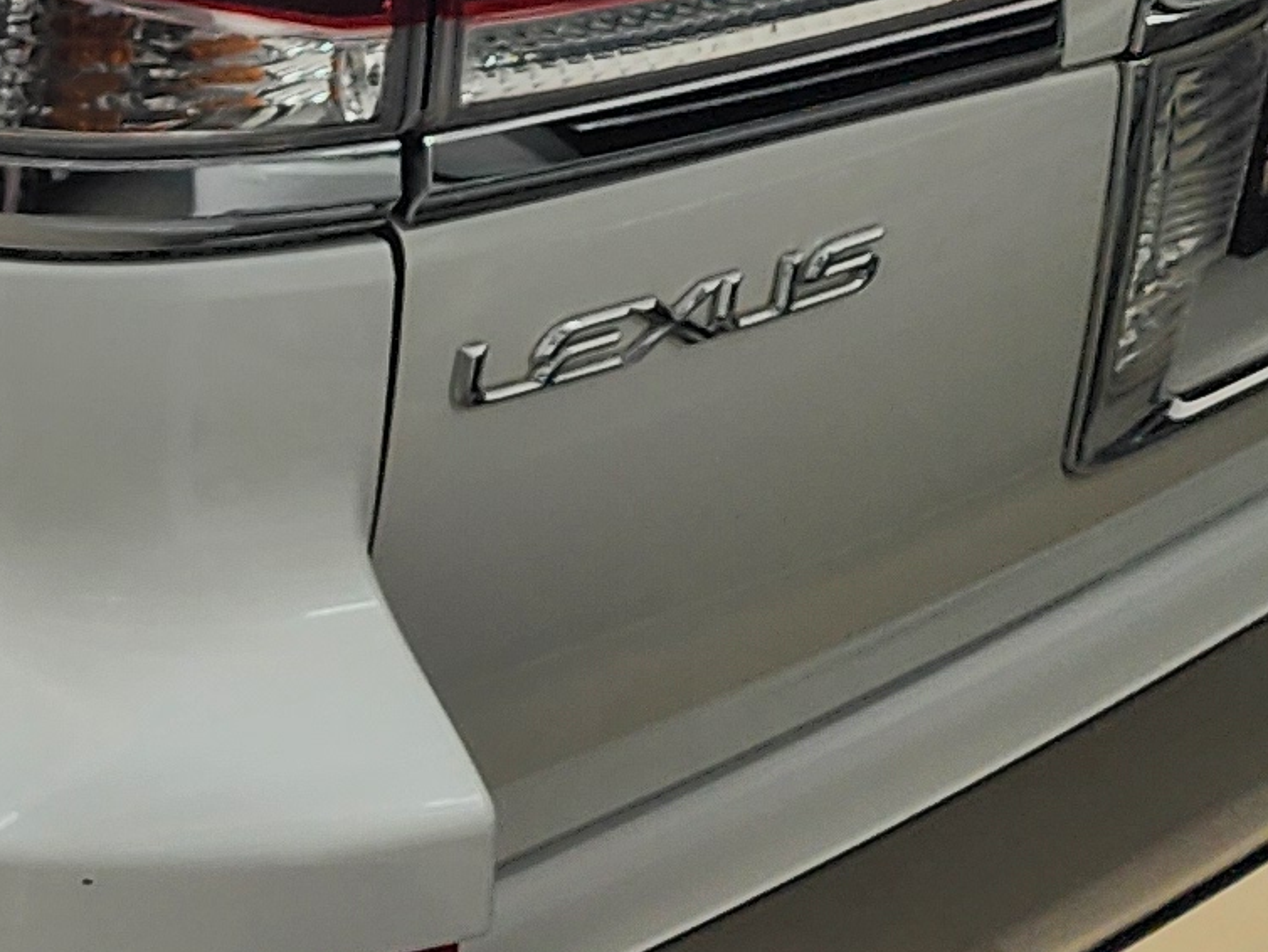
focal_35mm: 122
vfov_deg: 11.8
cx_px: -362
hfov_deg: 15.4
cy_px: -352
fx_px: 4470
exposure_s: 1/180
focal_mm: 6.4
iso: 32
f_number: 1.8
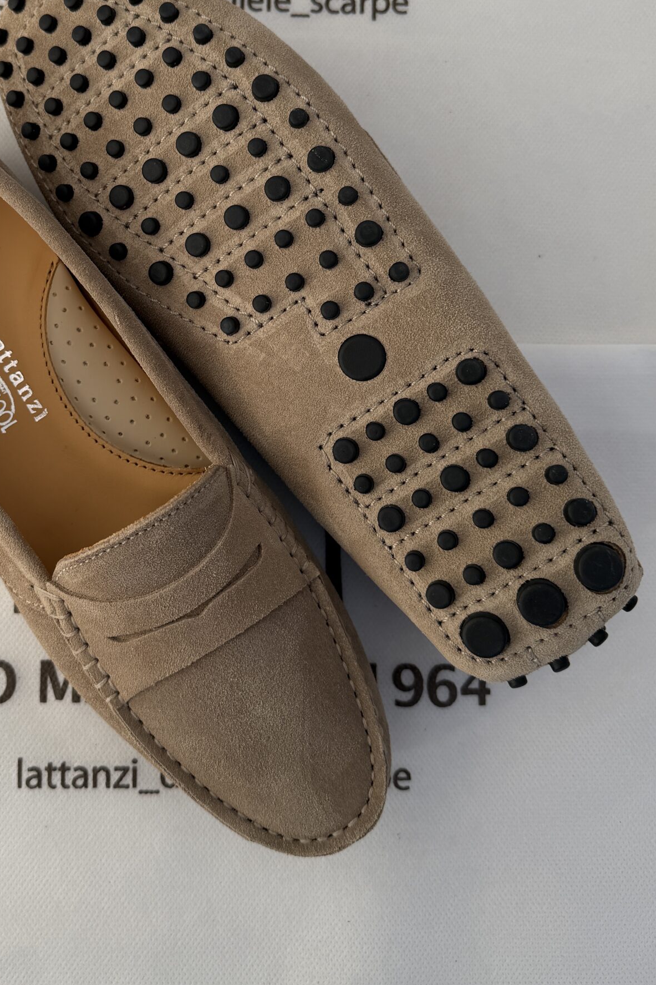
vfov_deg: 52.6
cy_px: 370
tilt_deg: -79.6
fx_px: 984
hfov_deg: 36.2
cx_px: 178
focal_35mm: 36
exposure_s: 1/3145
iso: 80
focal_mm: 6.76
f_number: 1.78
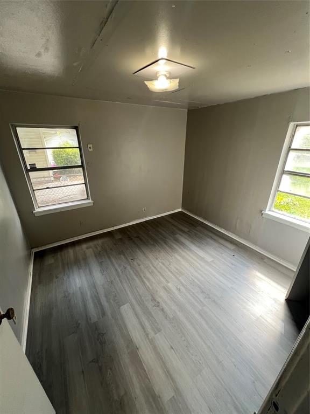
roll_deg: -1.0
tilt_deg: -22.4
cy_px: 207
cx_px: 155
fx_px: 155
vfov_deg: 106.2
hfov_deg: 89.9
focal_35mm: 13
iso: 125
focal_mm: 1.57
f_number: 1.8
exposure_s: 1/60
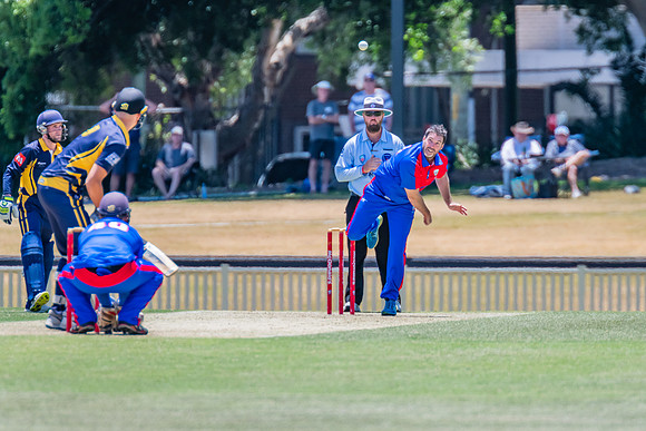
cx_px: 412
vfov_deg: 1.8
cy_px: 214
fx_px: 13802
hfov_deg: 2.7
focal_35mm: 769
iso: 640
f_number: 7.1
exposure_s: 1/2000
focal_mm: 600
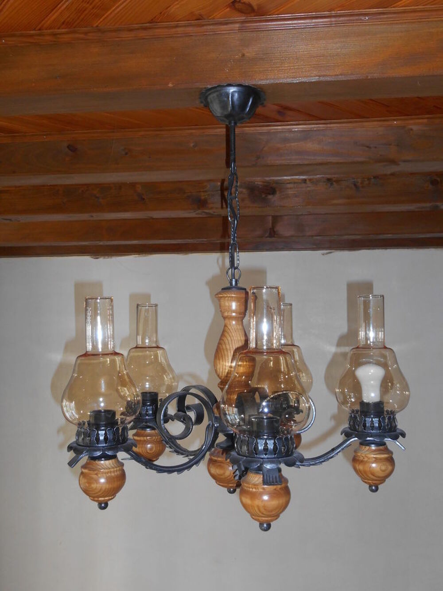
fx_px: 597
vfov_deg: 52.6
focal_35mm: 35
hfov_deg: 40.7
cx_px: 222
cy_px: 296
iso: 200
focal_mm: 6.3
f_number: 3.7
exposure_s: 1/30
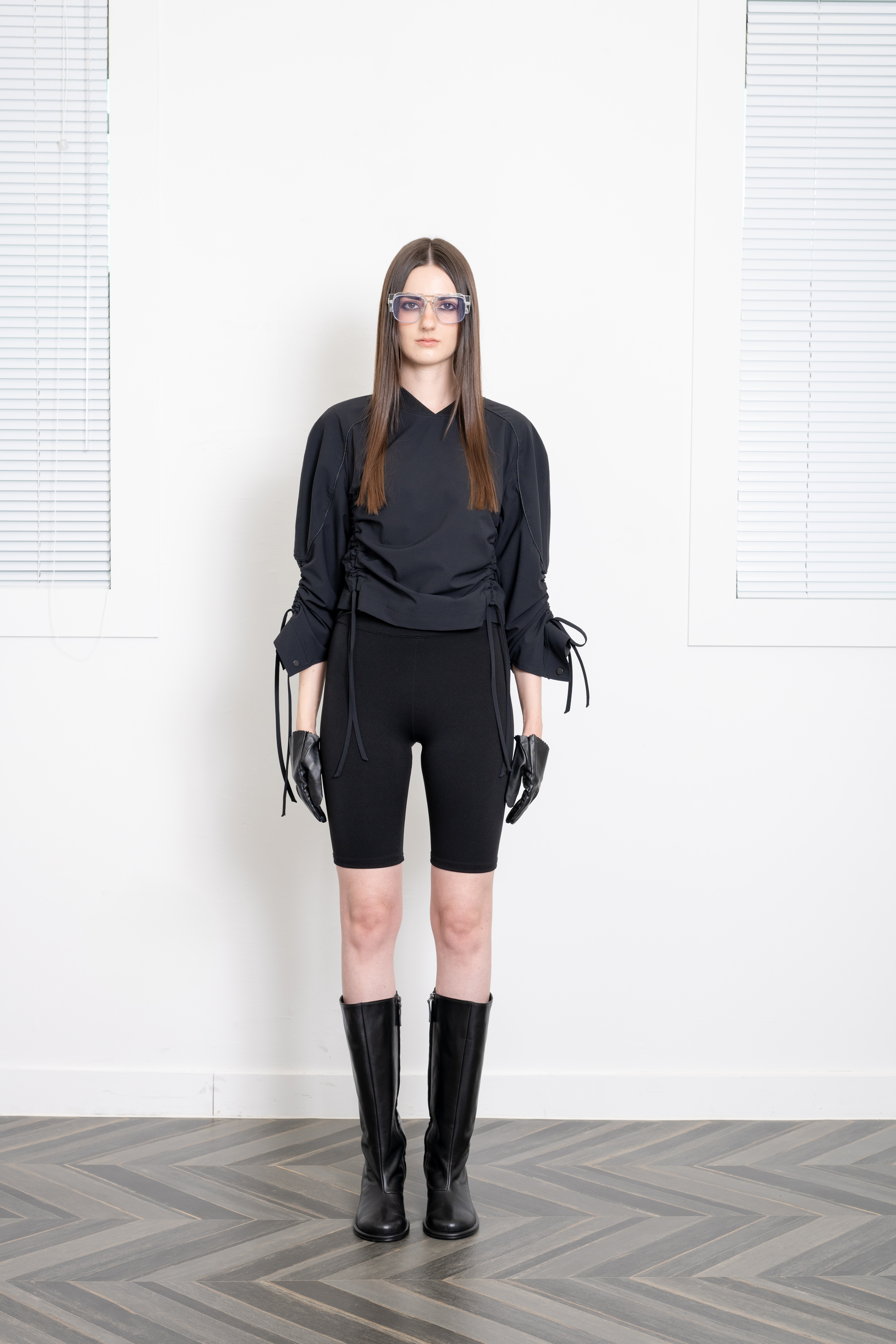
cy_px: 672
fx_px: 1792
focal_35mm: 48
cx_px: 448
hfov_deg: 28.1
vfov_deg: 41.1
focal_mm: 48
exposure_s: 1/125
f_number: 6.3
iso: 250
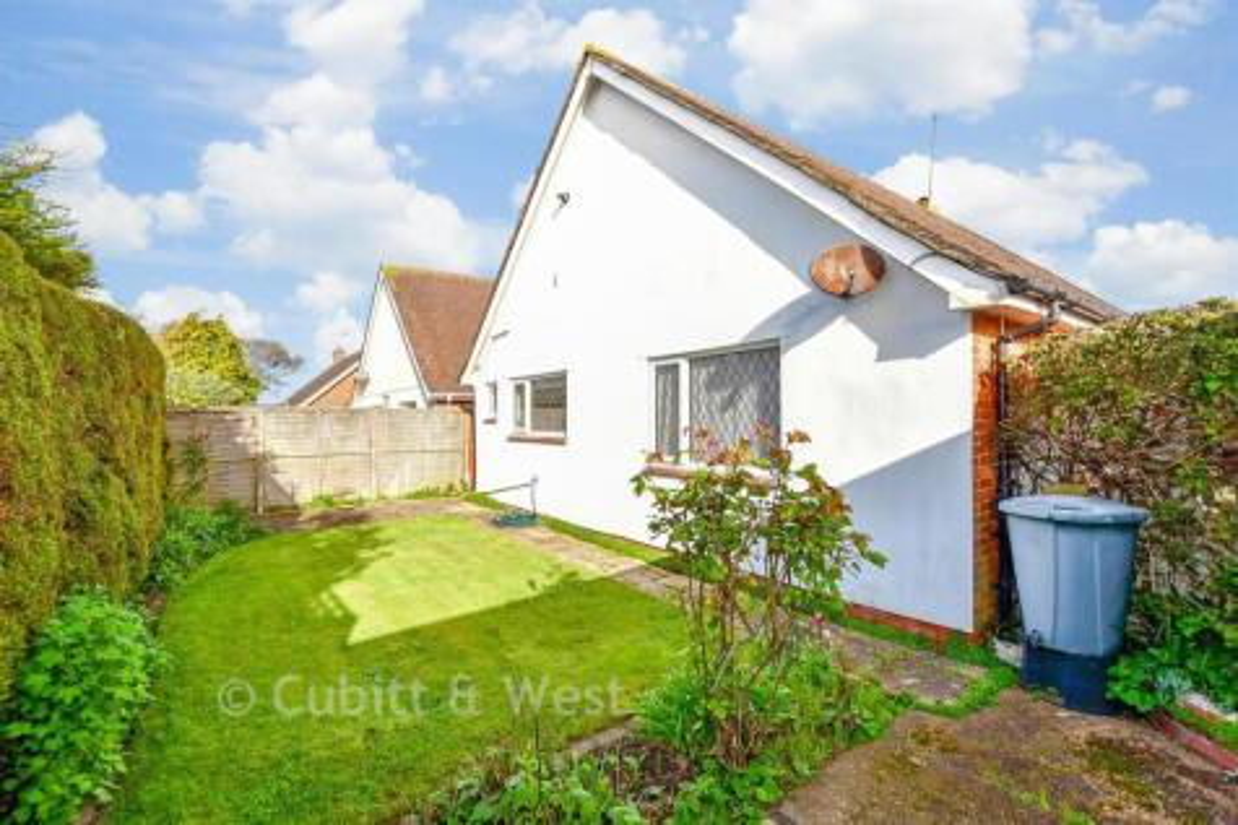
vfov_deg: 77.3
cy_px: 412
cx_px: 619
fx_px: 516
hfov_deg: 100.4
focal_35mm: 15
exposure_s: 1/250
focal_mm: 10
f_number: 8
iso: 320
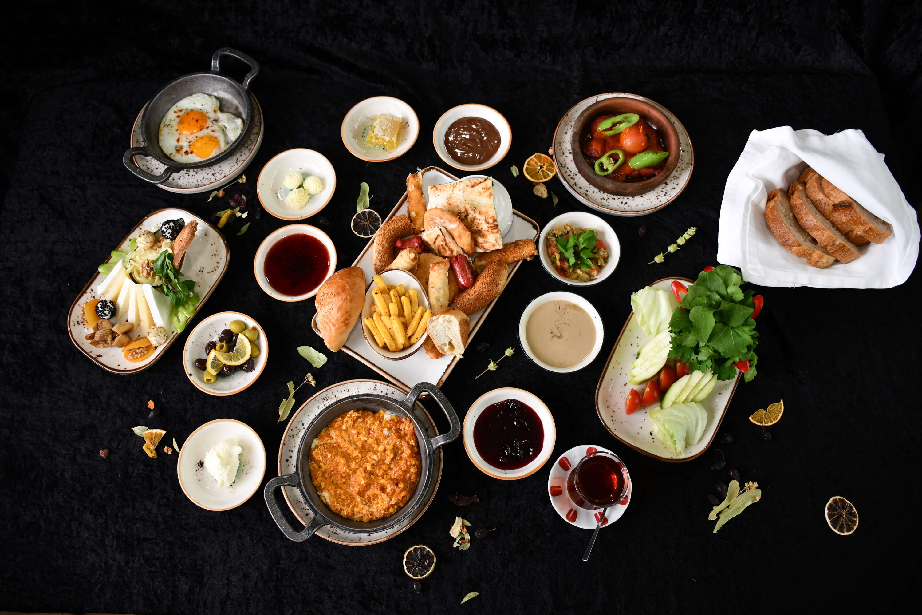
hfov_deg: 67.4
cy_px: 308
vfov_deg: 47.9
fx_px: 691
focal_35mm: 27
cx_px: 461
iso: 560
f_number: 3.5
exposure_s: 1/250
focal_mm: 18
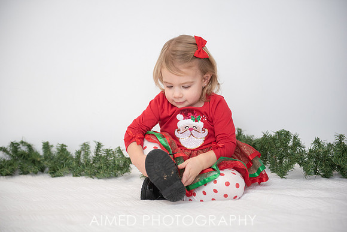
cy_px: 116
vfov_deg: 20.6
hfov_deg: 30.5
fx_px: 636
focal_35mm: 66
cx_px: 174
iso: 500
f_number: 2.8
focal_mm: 66
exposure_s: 1/200
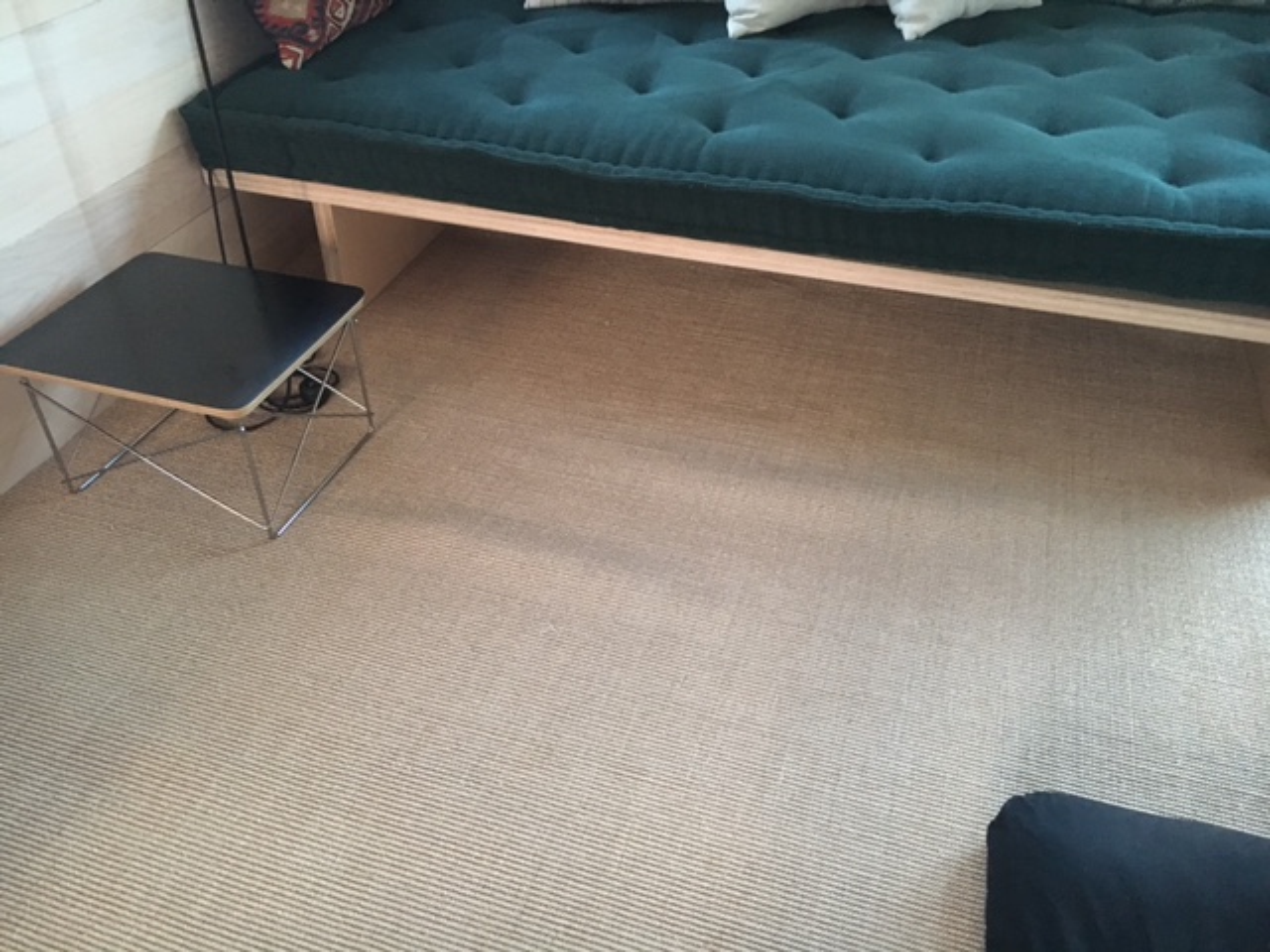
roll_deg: -0.6
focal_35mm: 29
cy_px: 476
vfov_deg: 48.2
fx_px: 1064
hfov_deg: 61.7
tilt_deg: -39.5
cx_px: 635
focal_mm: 4.15
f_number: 2.2
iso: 400
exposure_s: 1/15
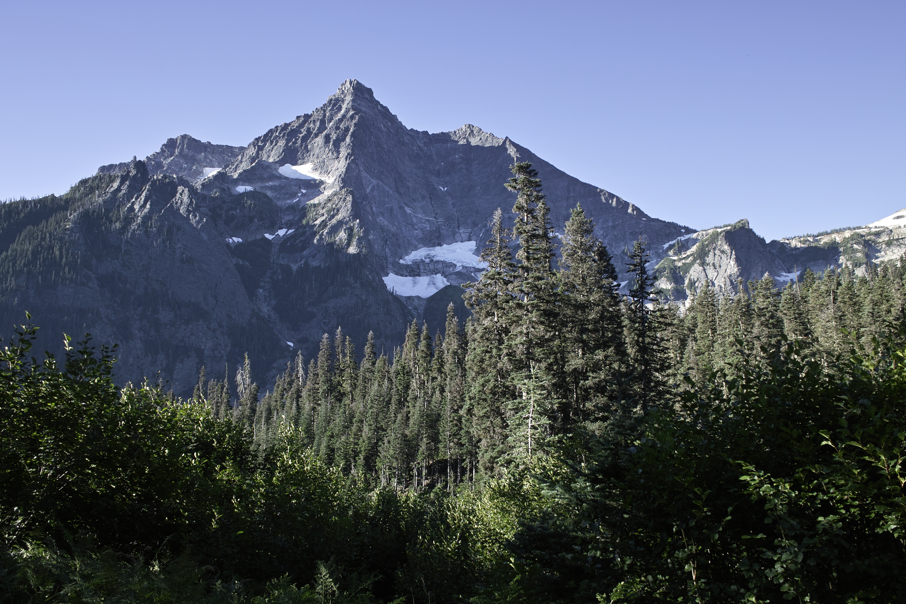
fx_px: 705
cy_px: 302
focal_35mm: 28
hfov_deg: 65.5
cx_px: 453
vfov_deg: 46.4
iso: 100
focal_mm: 16.6
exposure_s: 1/100
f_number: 5.6
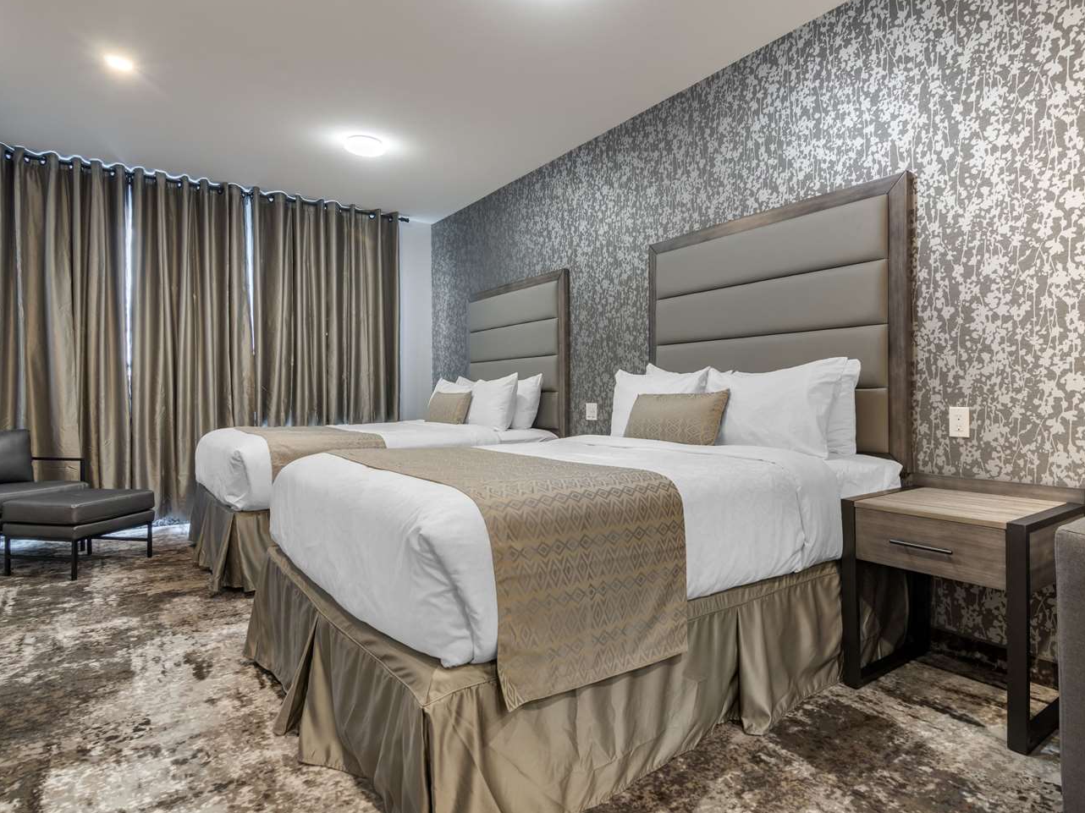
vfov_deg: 69.9
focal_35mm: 19
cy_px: 415
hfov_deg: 85.9
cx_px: 577
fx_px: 582
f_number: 8
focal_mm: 11
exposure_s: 1/3
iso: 200
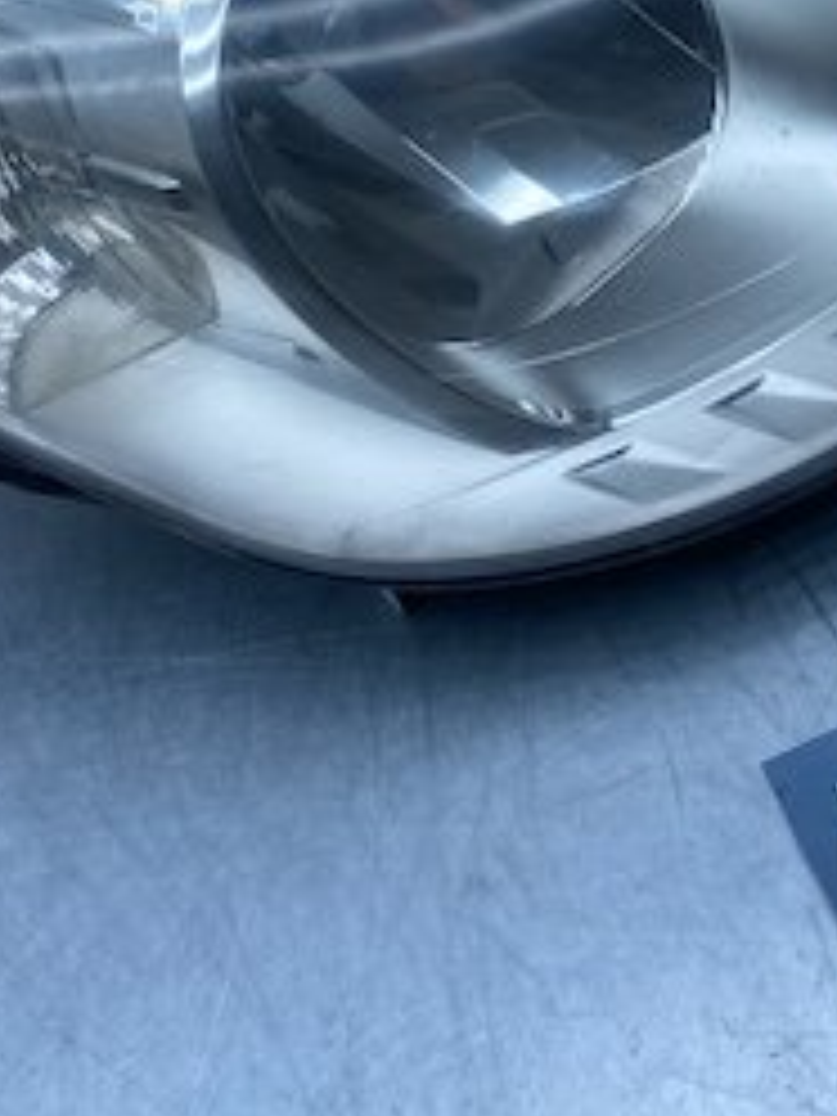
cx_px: 472
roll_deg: +20.8
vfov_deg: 26.7
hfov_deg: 21.9
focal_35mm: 67
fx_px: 2160
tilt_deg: -37.1
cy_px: -99
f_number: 1.8
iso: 32
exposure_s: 1/1103
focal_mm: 4.25
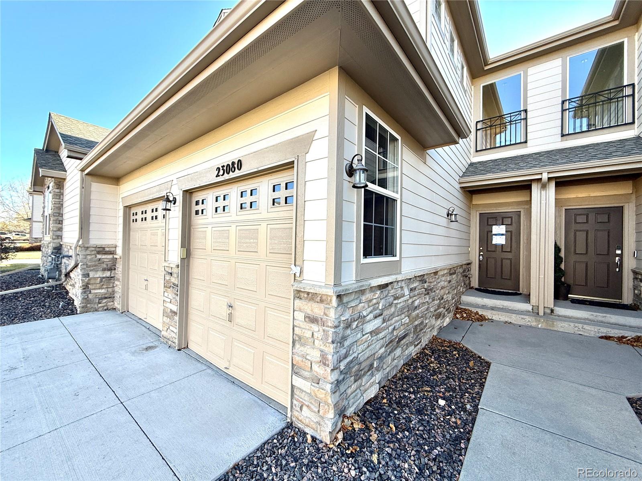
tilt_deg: +0.9
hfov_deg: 102.1
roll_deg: -1.1
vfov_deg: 85.7
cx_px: 321
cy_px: 240
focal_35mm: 14
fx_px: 260
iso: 64
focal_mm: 2.22
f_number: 2.2
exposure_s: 1/421
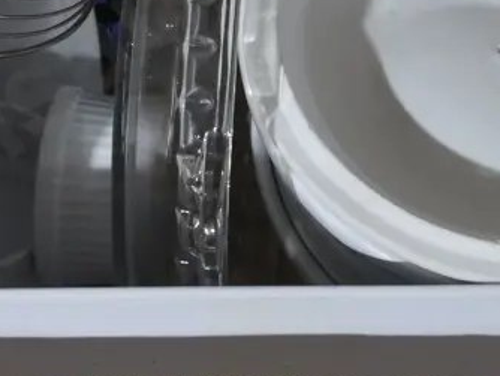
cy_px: 1
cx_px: 165
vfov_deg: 10.0
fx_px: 2125
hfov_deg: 13.4
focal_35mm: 147
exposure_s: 1/50
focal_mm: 24
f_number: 5.3
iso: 3200
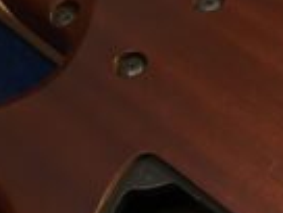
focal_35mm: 107
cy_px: 170
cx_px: 427
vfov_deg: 13.8
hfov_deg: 16.7
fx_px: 875
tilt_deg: -56.9
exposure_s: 1/33
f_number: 2.2
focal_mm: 4.15
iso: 50
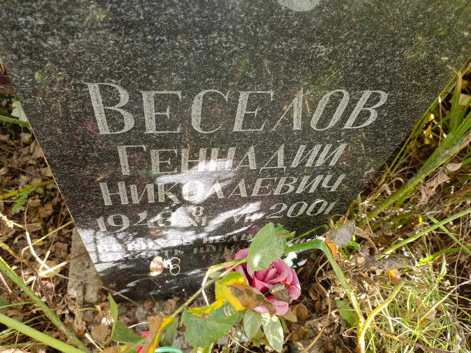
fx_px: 340
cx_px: 236
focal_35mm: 25
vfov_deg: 54.9
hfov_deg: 69.4
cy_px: 176
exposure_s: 1/50
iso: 214
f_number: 1.69
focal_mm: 4.76
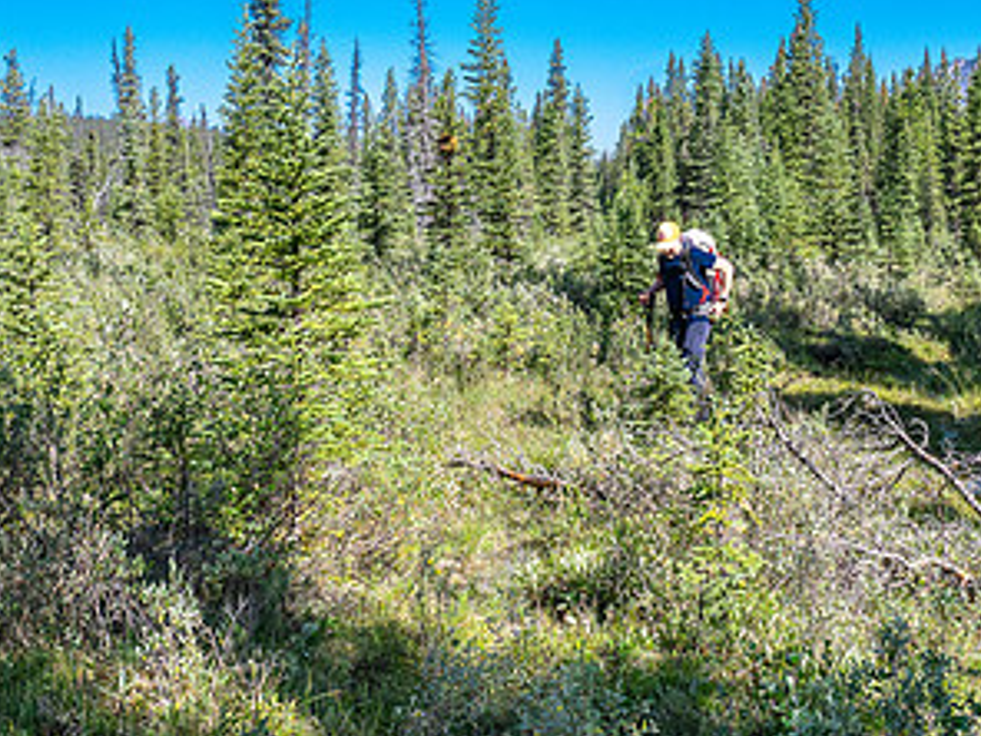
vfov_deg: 30.7
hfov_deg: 39.5
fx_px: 1332
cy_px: 270
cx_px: 713
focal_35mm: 47
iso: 200
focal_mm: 12
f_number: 8
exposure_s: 1/160
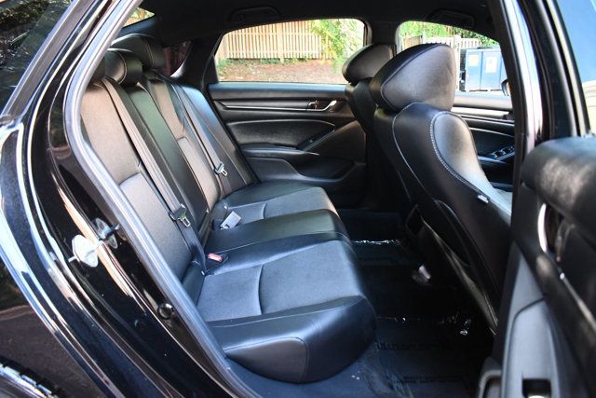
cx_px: 298
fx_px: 447
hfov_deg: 67.4
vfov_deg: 48.0
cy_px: 199
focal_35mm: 27
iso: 2800
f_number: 3.5
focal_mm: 18
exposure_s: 1/125
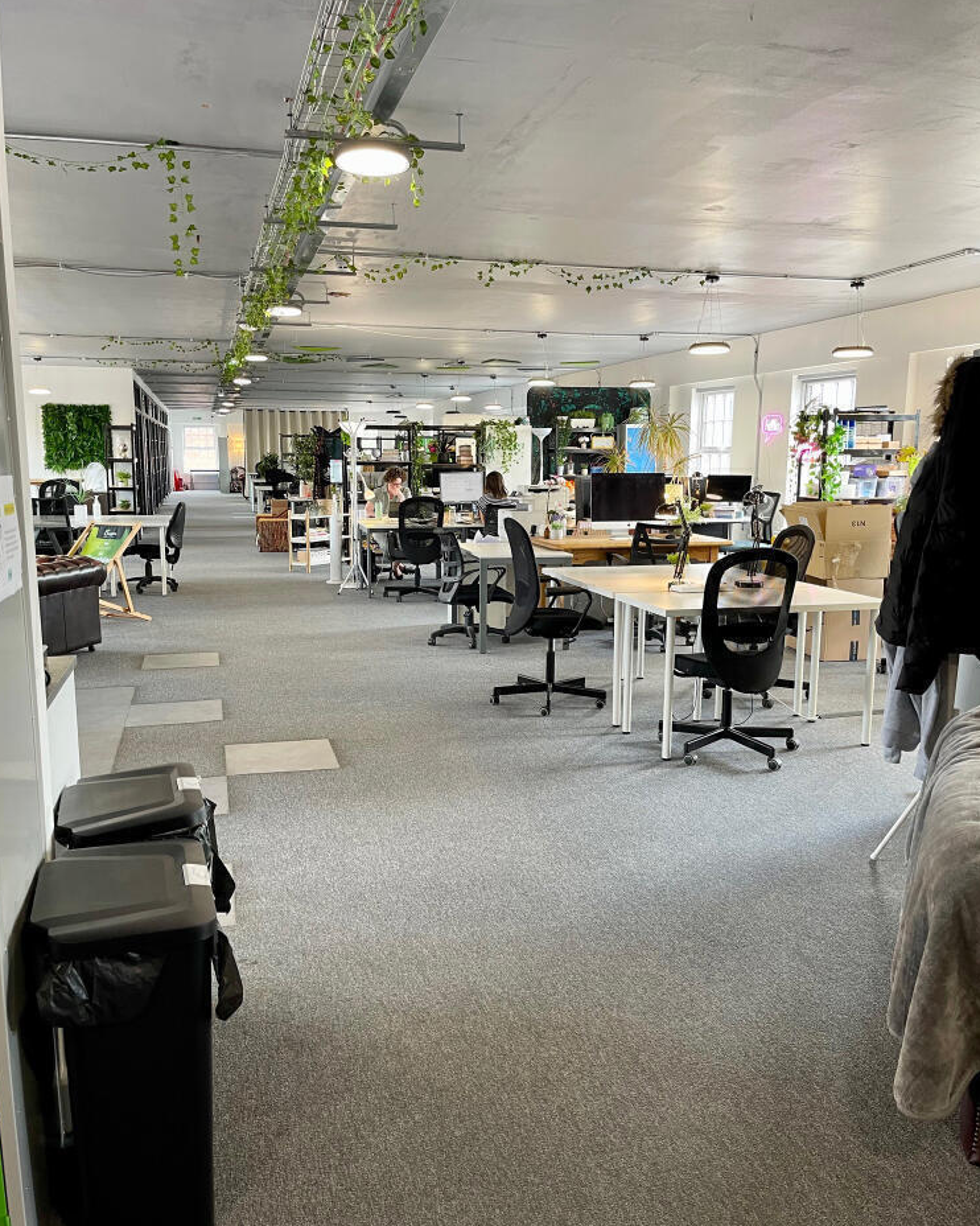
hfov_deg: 51.5
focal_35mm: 28
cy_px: 626
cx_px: 479
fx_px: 1015
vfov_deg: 62.2
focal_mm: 5.1
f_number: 1.6
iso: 80
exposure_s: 1/50
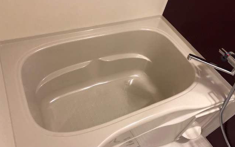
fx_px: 192
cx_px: 118
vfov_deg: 41.9
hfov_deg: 62.9
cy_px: 74
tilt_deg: -48.8
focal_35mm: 30
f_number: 1.8
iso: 80
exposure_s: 1/17
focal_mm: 3.99
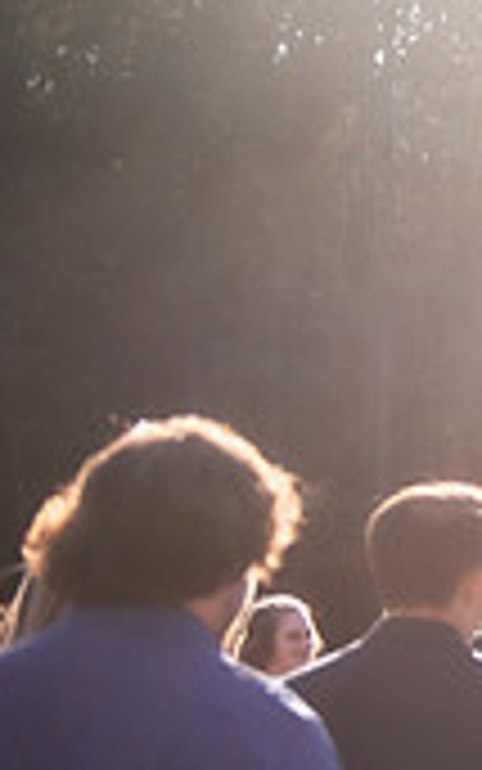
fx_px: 3297
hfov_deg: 7.6
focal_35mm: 157
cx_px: 1289
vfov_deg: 13.2
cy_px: 664
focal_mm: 45
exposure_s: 1/1000
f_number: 2.8
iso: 100
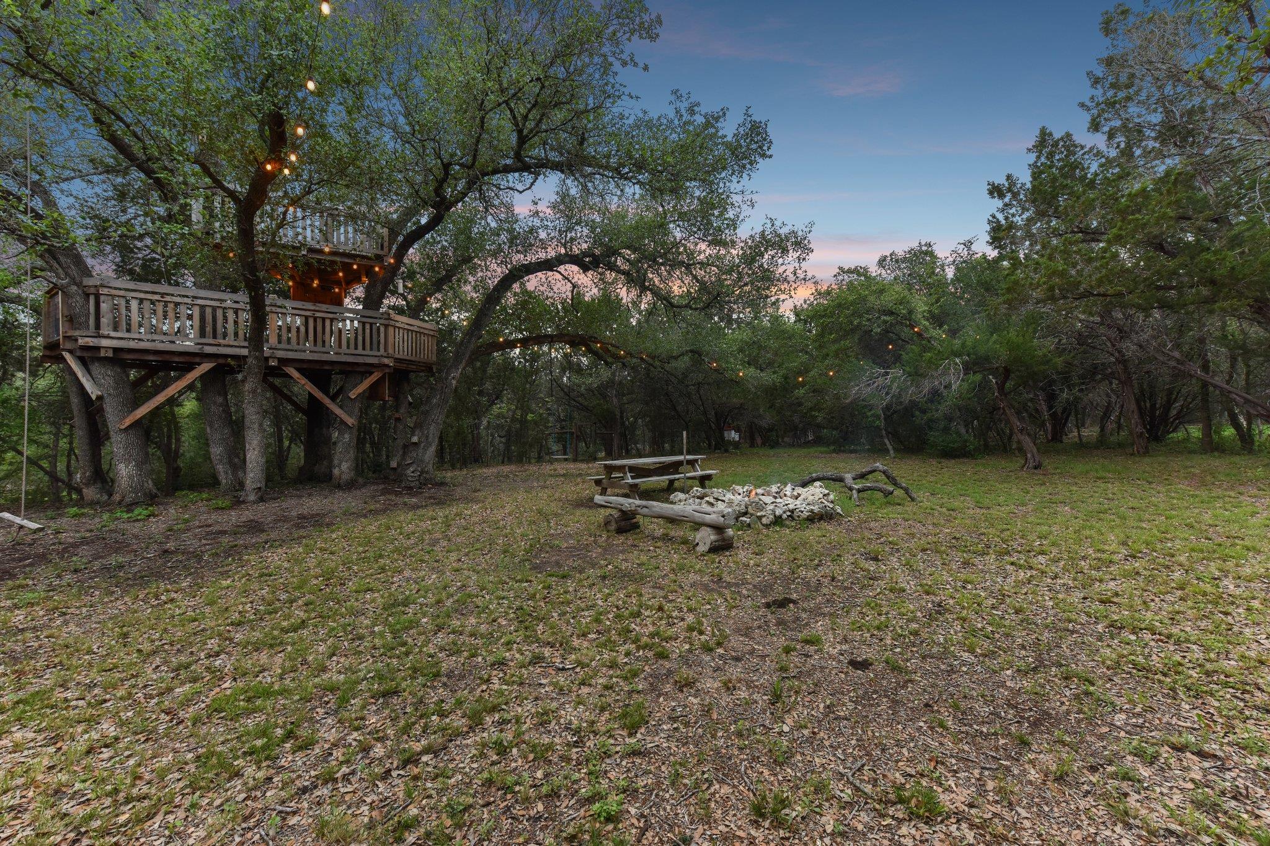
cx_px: 635
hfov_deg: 104.3
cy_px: 423
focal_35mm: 14
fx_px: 494
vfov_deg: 81.2
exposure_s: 1/15
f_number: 8
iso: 2800
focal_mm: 14
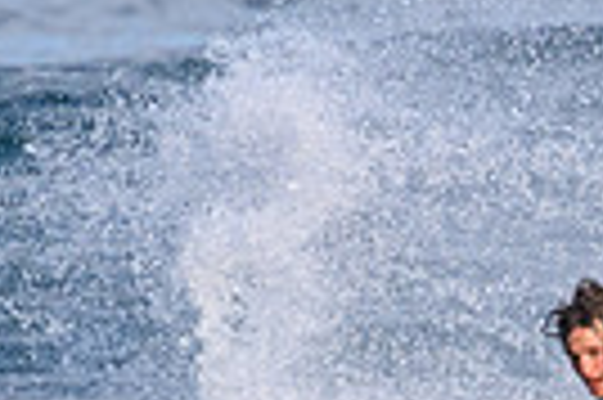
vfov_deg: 0.4
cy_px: 609
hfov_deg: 0.6
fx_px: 57984
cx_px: 666
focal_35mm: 3466
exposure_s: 1/2000
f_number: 11
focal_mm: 800
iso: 2500
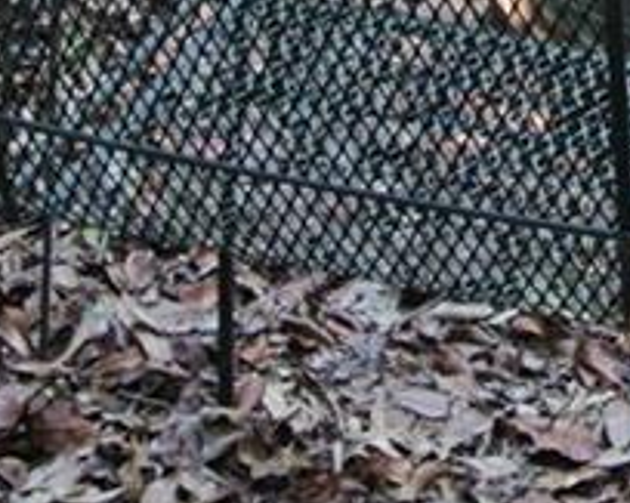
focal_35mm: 184
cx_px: 772
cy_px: -287
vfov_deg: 8.2
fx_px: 3429
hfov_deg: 10.3
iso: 200
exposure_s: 1/80
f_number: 4
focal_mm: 14.5
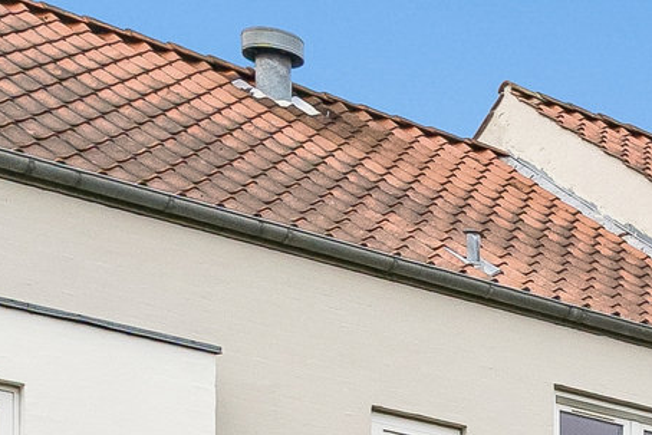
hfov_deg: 13.7
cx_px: 1389
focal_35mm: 122
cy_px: 1022
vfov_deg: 9.9
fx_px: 2216
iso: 400
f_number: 8
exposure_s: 1/100
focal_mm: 18.5
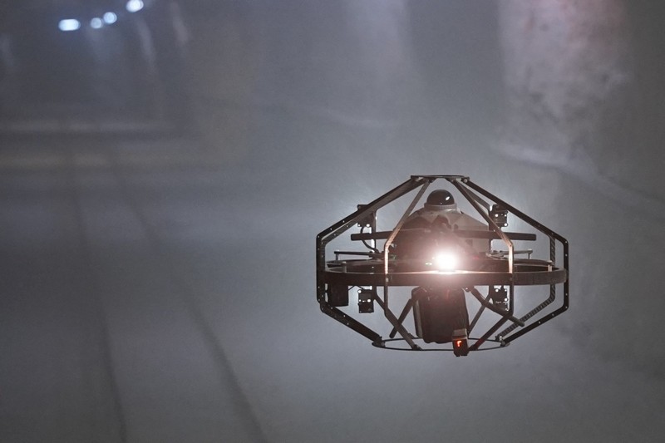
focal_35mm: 54
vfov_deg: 25.0
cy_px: 222
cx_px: 332
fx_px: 1001
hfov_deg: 36.8
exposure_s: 1/160
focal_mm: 54.2
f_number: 2.8
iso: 3200
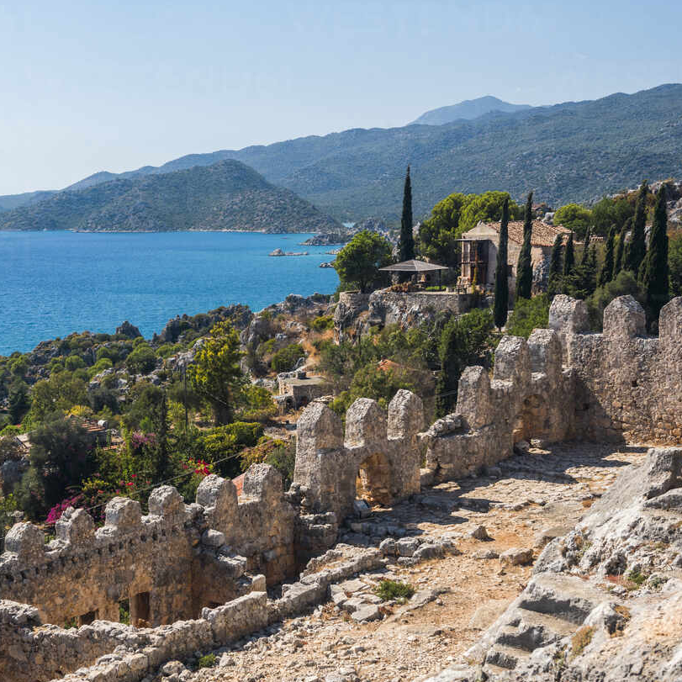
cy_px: 344
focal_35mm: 62
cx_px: 206
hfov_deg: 27.5
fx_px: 1382
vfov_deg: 27.7
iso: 100
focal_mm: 48
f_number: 6.3
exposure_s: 1/160
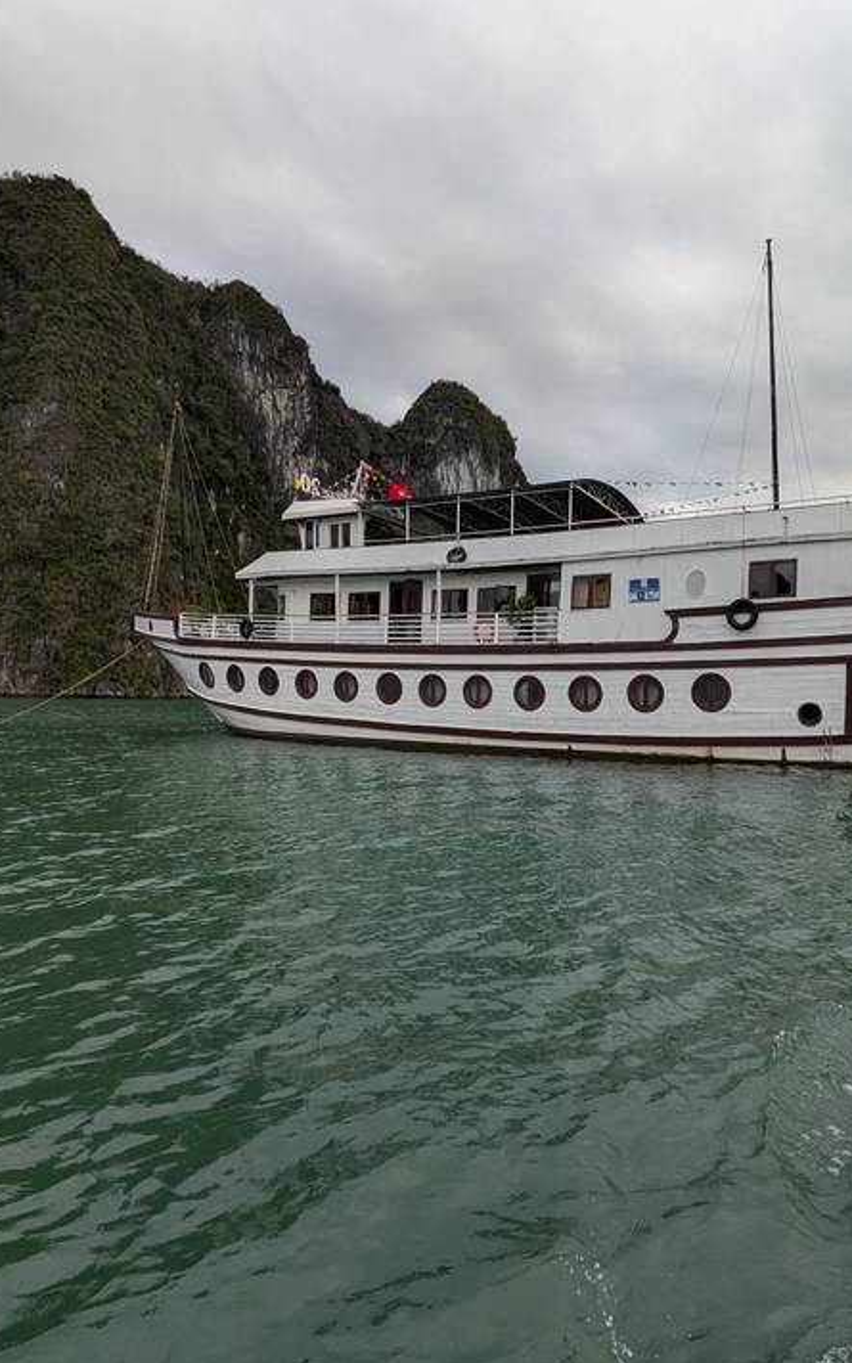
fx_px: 743
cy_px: 699
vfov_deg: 85.0
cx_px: 553
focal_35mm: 20
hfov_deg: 58.6
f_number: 2.2
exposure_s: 1/1003
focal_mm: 1.85
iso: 56
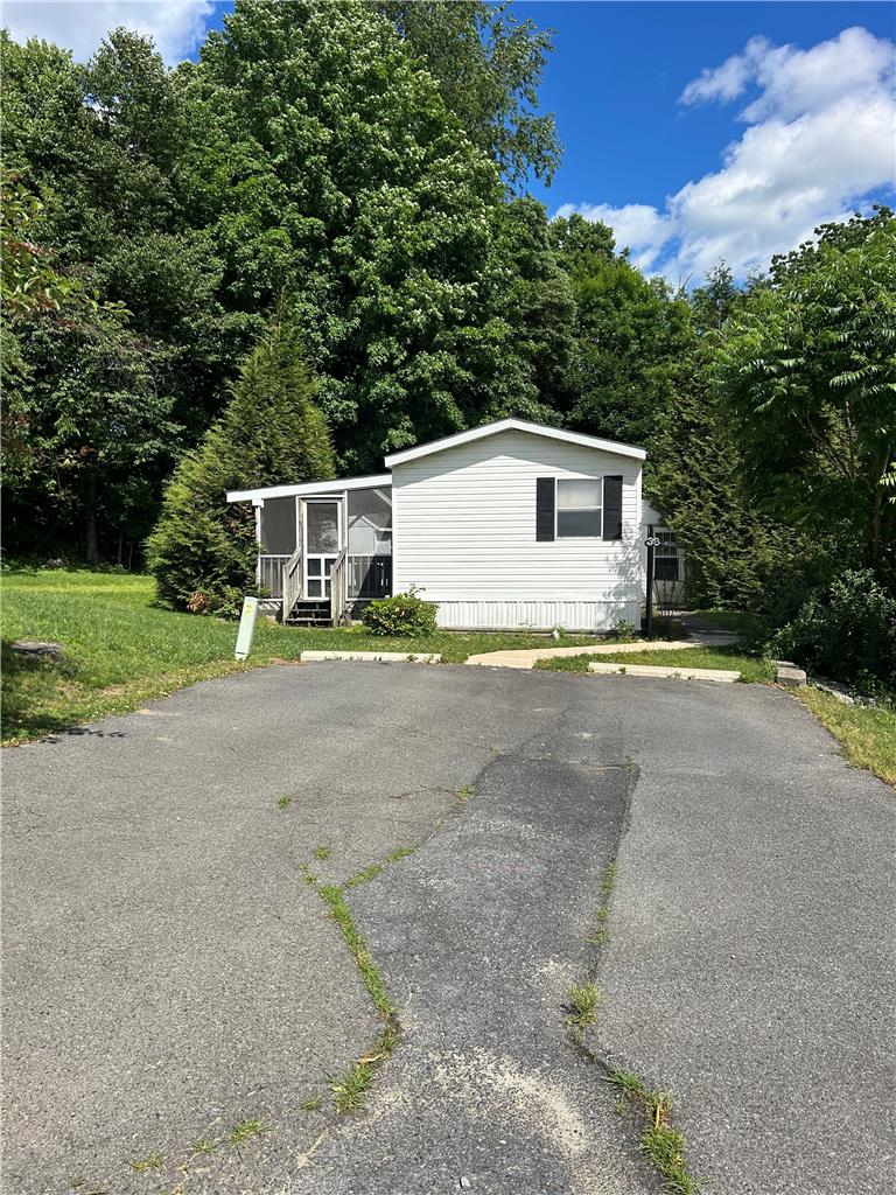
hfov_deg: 53.1
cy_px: 598
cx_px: 448
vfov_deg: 67.3
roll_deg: +0.2
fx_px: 897
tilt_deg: -0.2
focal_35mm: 26
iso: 50
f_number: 1.5
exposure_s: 1/4831
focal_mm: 5.7
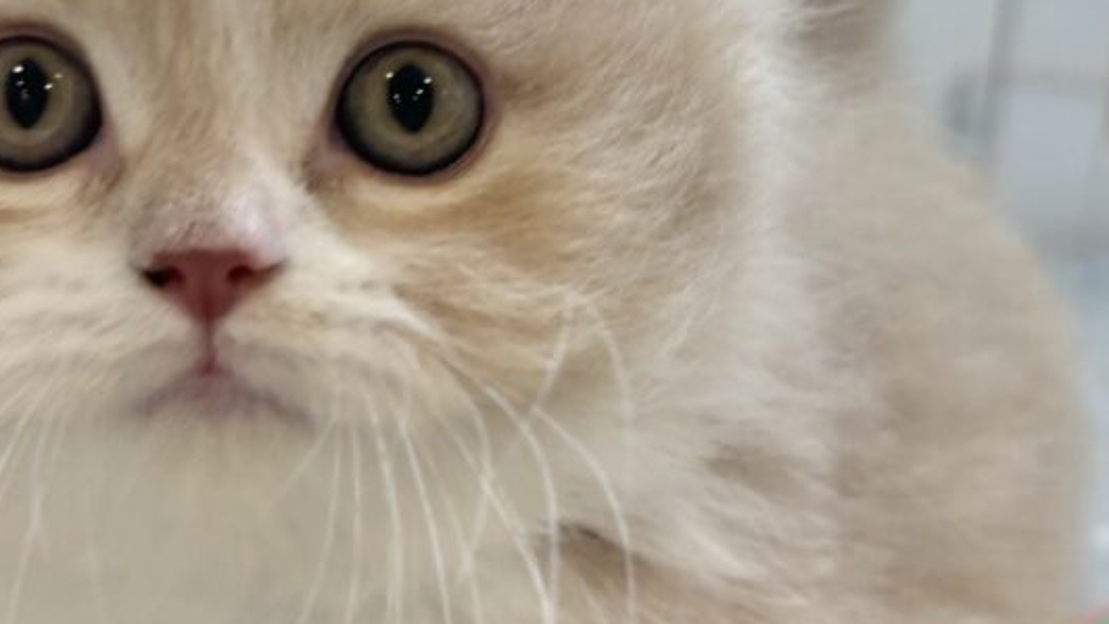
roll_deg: -6.7
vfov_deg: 18.8
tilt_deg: -19.3
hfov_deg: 32.8
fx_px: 1882
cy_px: 248
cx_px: 570
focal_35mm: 64
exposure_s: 1/100
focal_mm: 5.96
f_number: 1.6
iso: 64
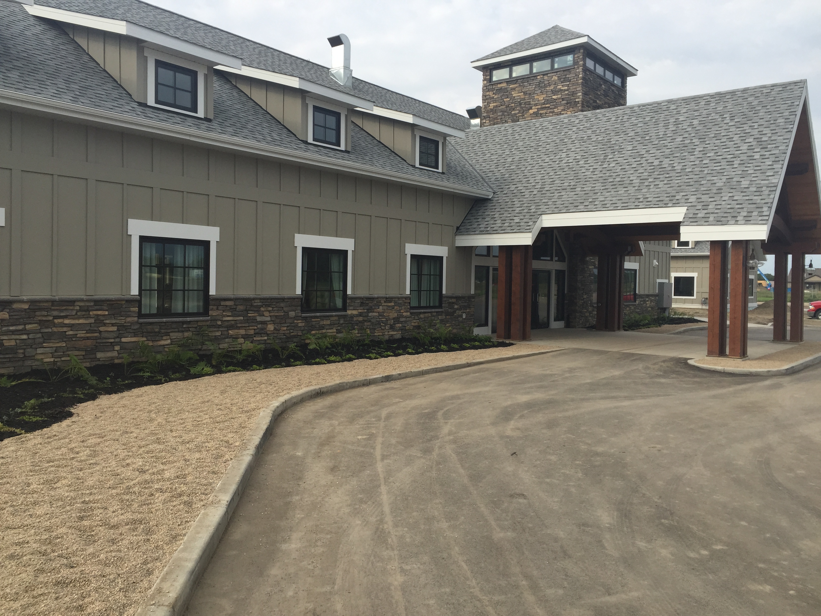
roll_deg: -1.8
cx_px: 410
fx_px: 688
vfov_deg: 48.2
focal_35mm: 29
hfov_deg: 61.7
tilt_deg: -0.4
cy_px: 308
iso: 32
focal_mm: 4.15
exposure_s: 1/989
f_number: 2.2
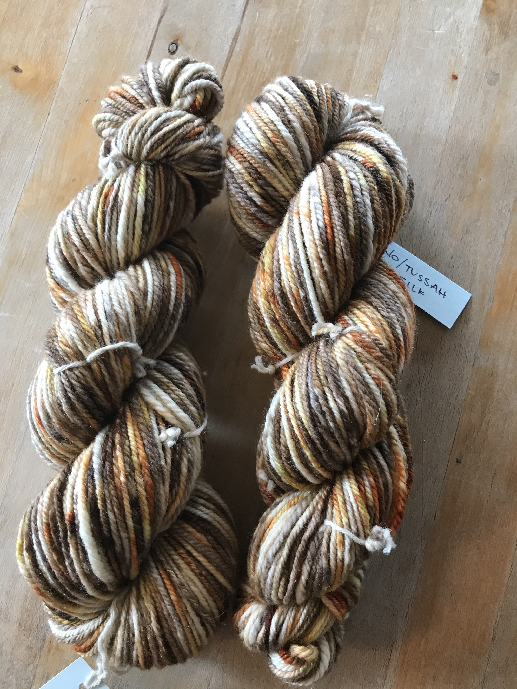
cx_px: 258
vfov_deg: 63.4
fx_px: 558
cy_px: 344
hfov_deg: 49.7
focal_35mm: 28
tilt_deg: -83.6
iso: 40
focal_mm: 3.99
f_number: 1.8
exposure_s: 1/24
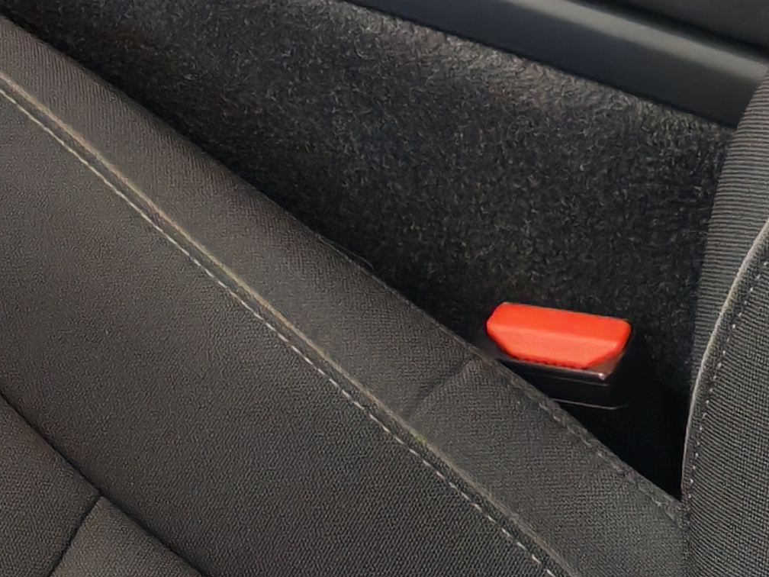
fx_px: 2888
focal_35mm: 130
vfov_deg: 10.6
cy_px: -519
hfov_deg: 13.3
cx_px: -726
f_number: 1.9
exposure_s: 1/50
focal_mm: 6.12
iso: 1281
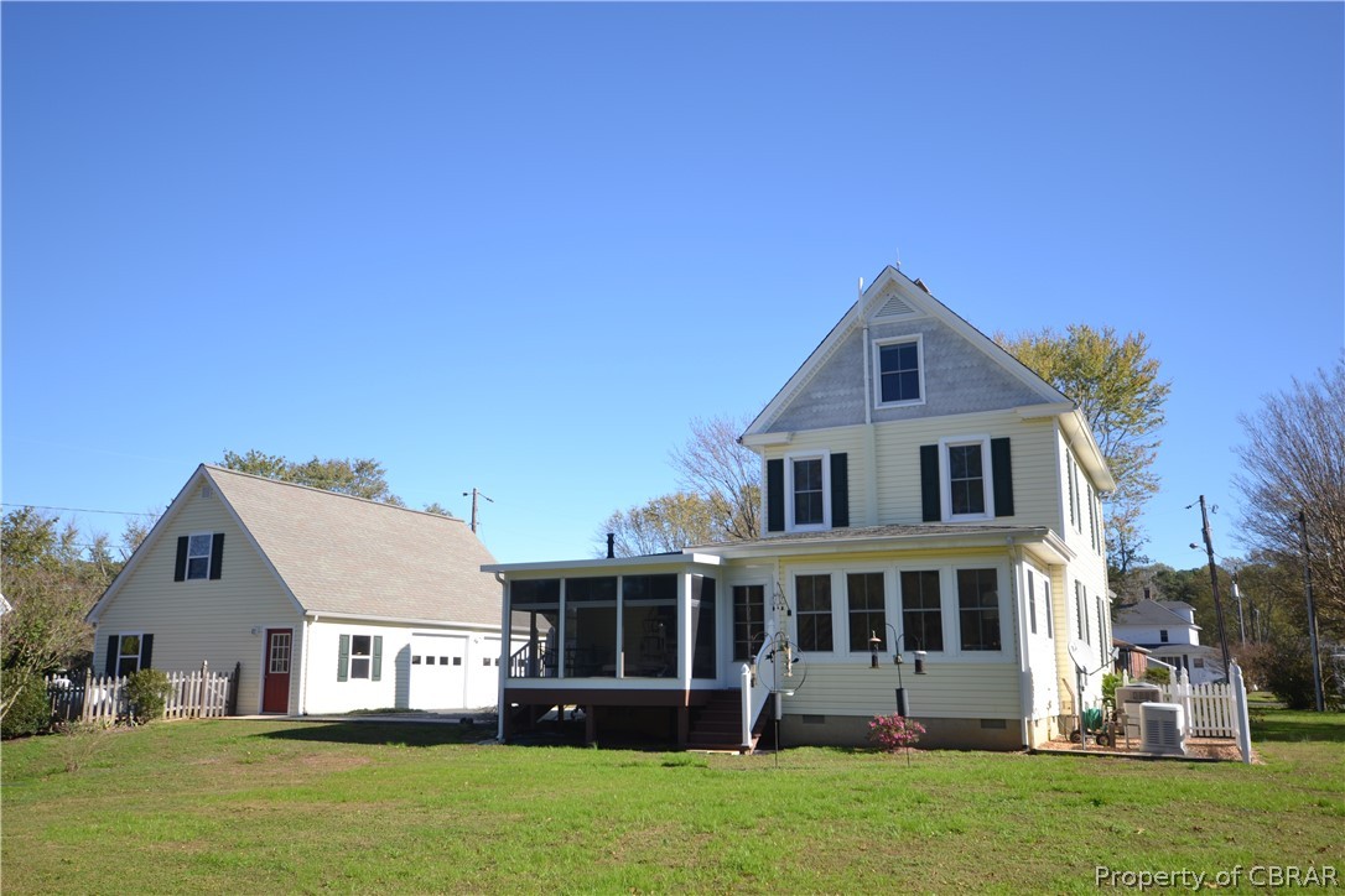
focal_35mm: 30
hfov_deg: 61.9
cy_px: 448
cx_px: 672
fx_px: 1121
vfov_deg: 43.6
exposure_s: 1/200
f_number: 7.1
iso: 100
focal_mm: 20
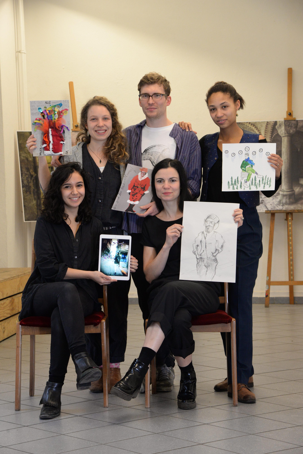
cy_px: 227
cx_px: 152
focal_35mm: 92
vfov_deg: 22.1
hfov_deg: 14.9
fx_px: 1160
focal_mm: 92
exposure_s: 1/60
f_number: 9
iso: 2500
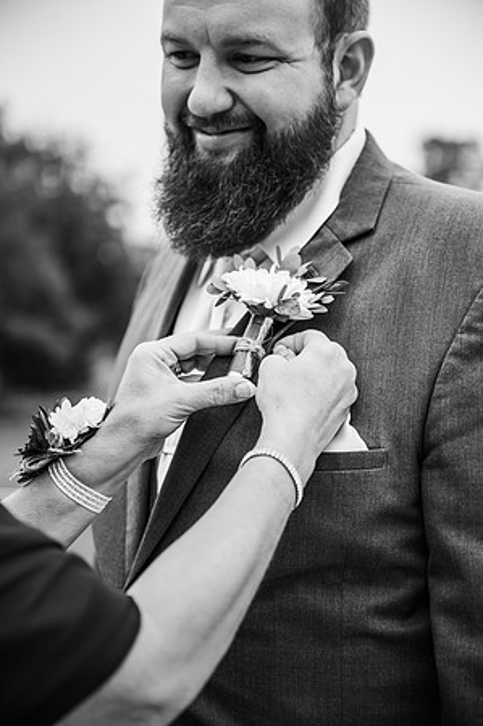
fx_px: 1271
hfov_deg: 21.5
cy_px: 363
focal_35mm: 63
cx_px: 242
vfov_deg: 31.9
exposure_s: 1/1000
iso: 320
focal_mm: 63
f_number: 2.8
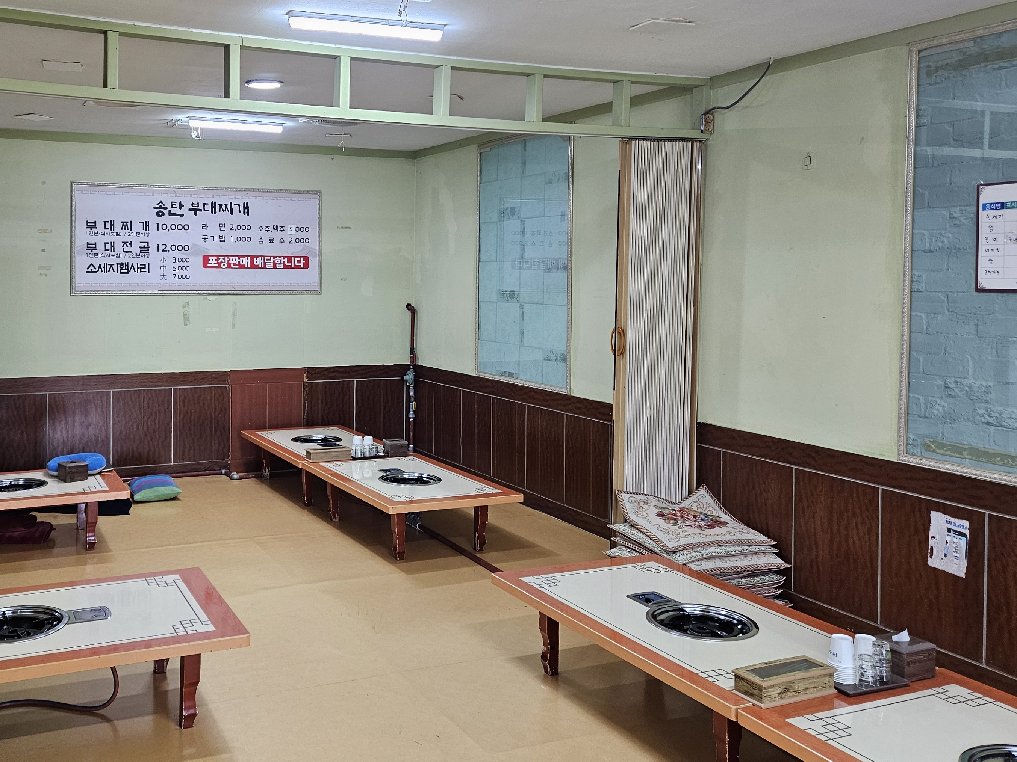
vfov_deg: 41.5
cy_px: 289
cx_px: 344
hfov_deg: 53.0
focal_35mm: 34
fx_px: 999
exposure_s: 1/120
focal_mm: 5.4
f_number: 1.8
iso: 320
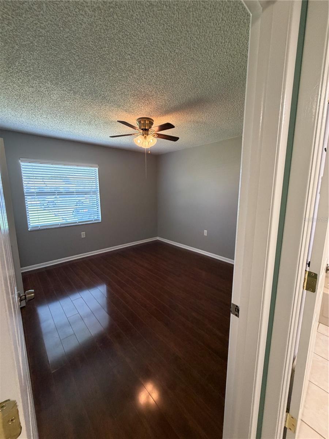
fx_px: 177
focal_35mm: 14
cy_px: 220
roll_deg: -0.3
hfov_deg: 85.7
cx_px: 164
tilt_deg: -9.1
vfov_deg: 102.1
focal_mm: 2.22
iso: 250
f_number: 2.2
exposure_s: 1/60
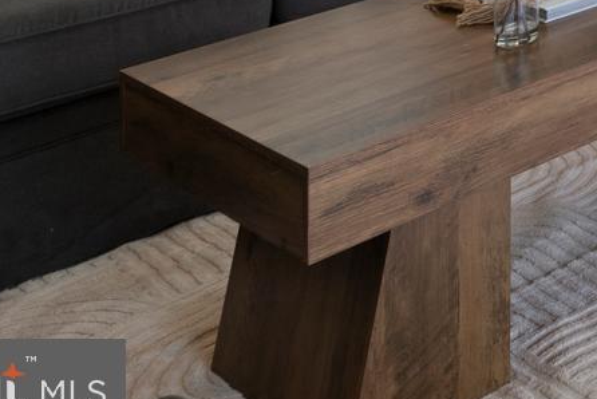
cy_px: -477
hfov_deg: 17.9
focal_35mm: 78
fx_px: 1294
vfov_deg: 13.9
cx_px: 1199
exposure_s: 1/25
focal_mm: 17
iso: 320
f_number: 9
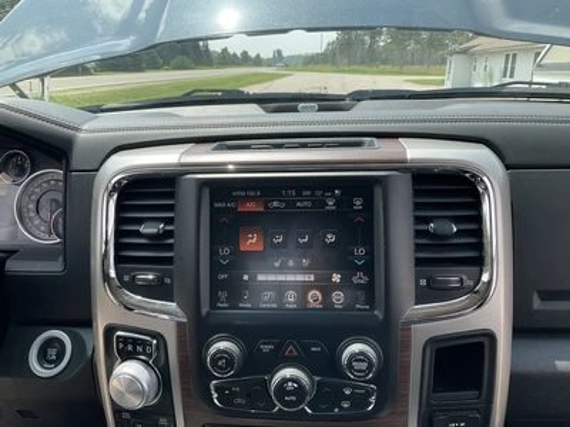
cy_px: 214
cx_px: 285
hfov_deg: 61.7
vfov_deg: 48.2
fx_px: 478
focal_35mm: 29
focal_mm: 3
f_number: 1.8
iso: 25
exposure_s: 1/529
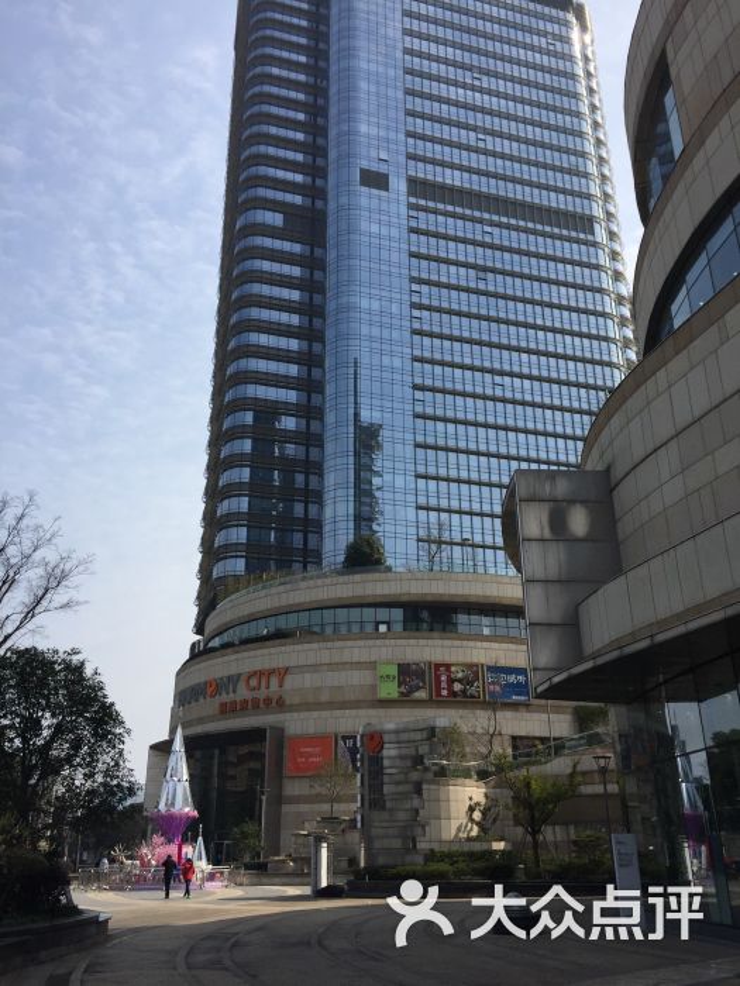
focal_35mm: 29
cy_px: 493
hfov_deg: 48.2
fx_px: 827
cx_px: 370
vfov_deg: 61.7
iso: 32
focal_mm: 4.15
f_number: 2.2
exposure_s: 1/2639
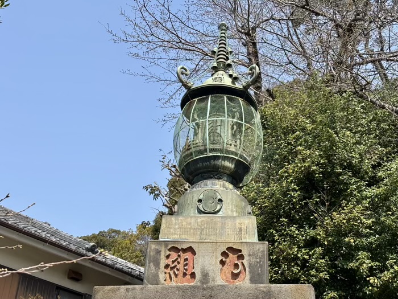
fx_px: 598
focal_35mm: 52
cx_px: 199
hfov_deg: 36.8
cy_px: 150
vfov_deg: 28.0
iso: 32
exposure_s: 1/2024
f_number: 1.6
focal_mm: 5.96
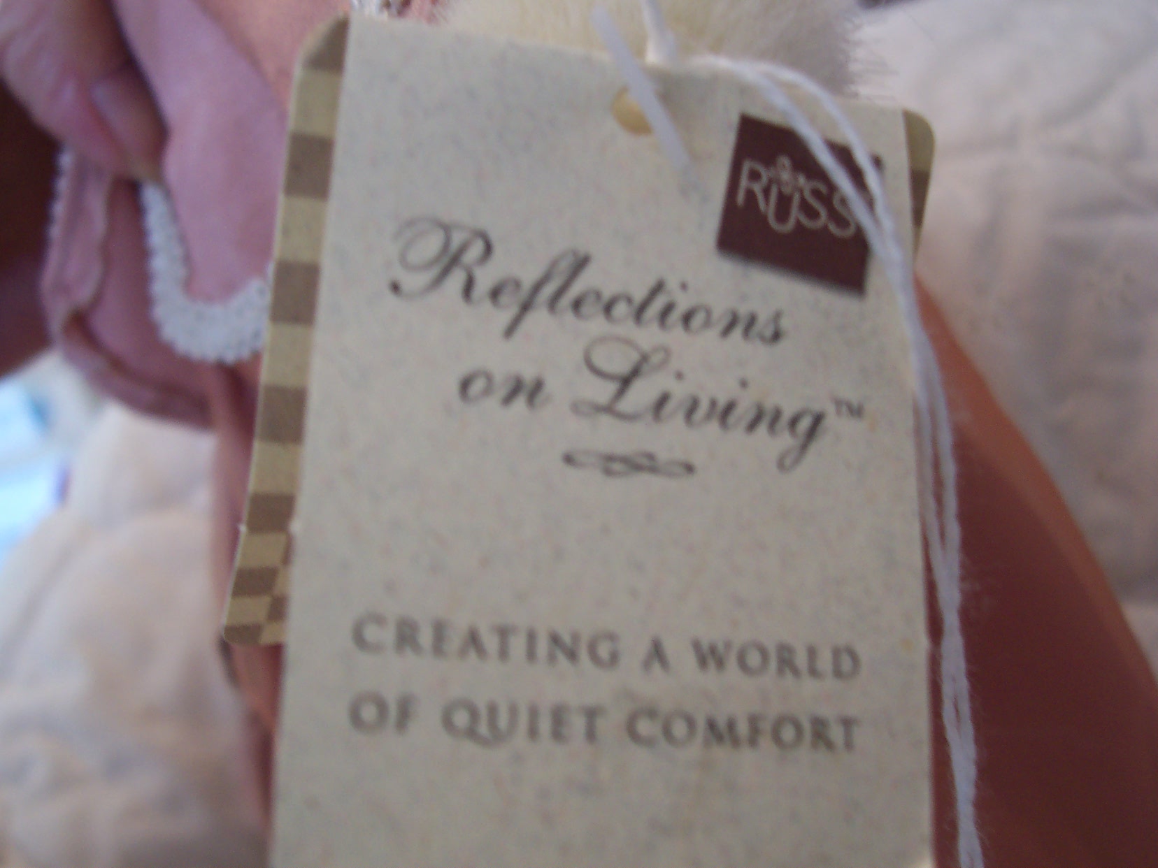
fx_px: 1238
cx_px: 579
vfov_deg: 38.7
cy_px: 434
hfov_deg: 50.1
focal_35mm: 37
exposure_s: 1/45
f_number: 2.8
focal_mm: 5.6
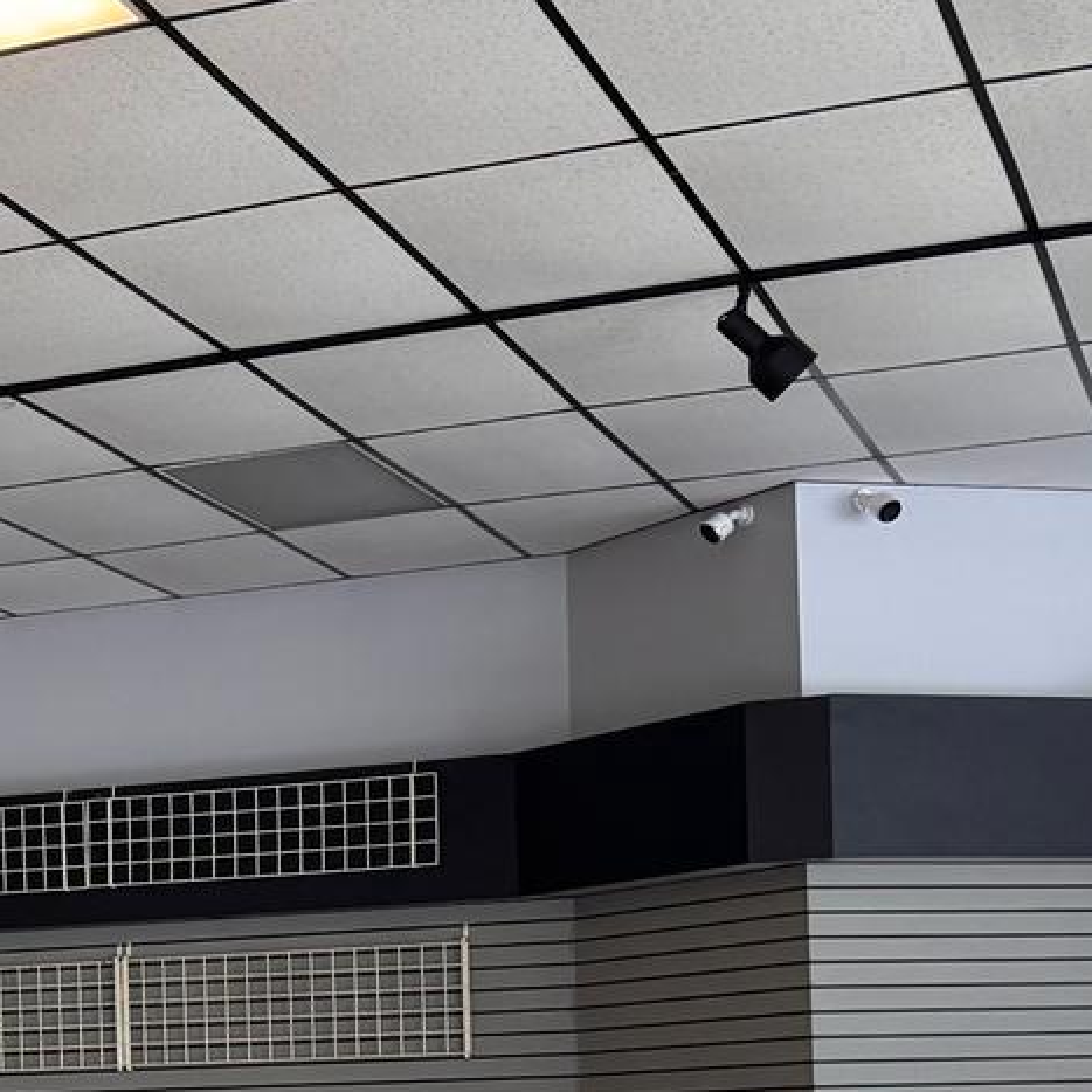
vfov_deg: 18.2
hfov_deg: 17.2
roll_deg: +1.3
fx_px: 3319
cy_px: 1120
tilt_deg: +0.7
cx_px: -451
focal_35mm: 93
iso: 200
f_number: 1.78
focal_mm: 6.76
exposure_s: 1/120
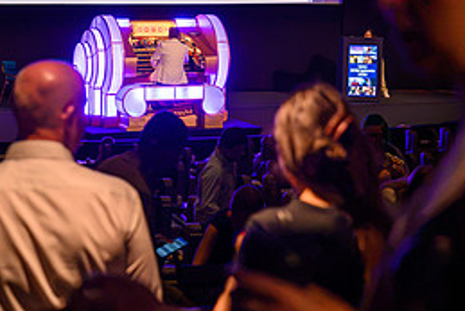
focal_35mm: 87
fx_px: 1124
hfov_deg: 23.2
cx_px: 144
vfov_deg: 15.3
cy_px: -38
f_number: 2
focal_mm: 35
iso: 1800
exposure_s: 1/320
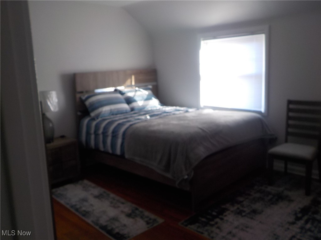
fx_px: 278
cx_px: 160
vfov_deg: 46.8
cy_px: 120
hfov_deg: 60.0
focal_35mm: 30
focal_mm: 4.1
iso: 140
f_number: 3.3
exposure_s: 1/30
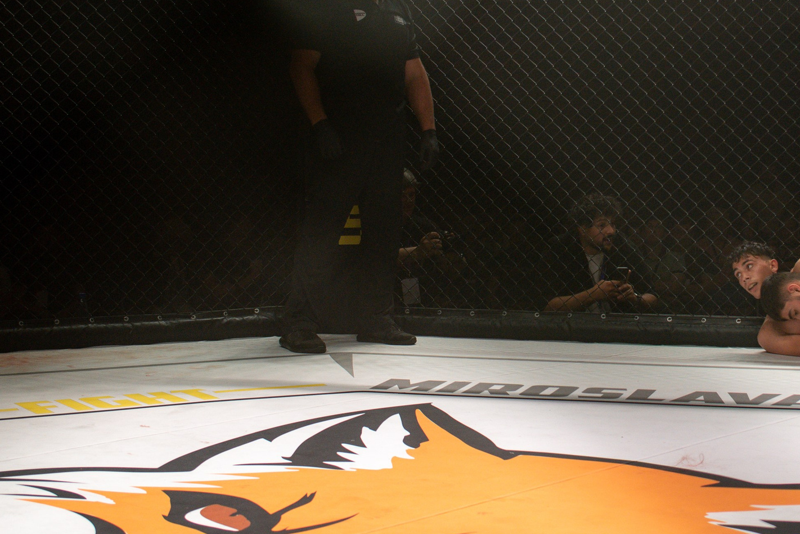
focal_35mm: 86
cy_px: 158
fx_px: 1911
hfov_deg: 23.5
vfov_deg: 15.8
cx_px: 570
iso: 360
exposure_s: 1/640
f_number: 4
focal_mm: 44
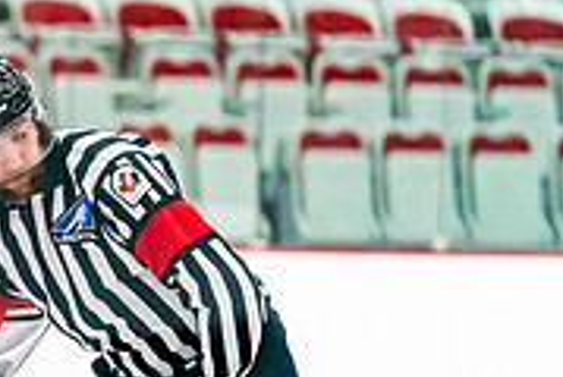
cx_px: -308
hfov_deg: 2.8
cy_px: 471
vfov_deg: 1.9
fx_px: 11560
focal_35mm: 738
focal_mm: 200
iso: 3200
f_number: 2.8
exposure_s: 1/1000
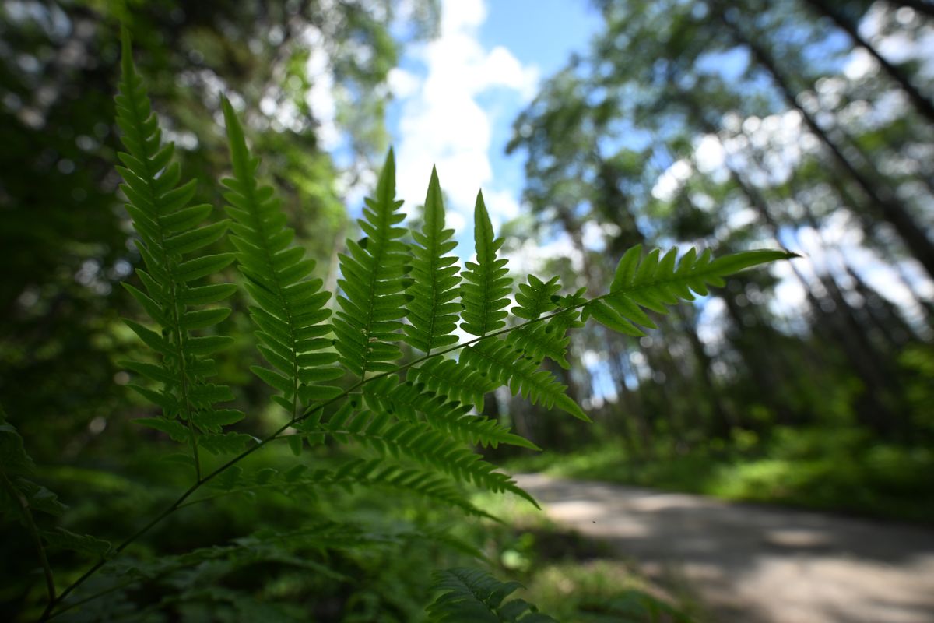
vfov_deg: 90.0
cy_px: 312
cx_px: 467
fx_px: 311
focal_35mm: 12
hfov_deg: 112.6
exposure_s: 1/800
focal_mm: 12
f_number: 2.8
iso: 100
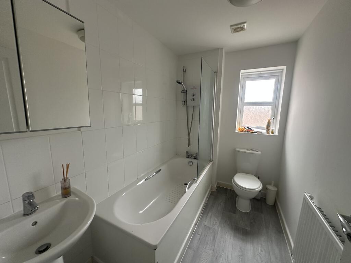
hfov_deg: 102.1
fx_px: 142
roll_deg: -0.9
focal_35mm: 14
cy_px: 132
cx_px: 176
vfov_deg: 85.7
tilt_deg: -9.1
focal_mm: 2.22
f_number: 2.2
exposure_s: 1/99
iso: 200
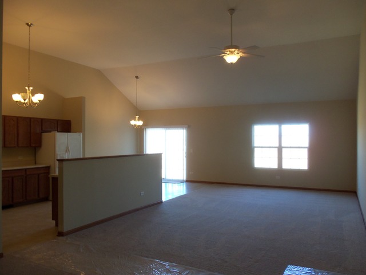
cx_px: 183
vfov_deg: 48.2
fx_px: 307
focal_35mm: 29
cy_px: 138
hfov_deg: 61.7
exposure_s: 1/30
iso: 100
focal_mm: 5.2
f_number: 3.4
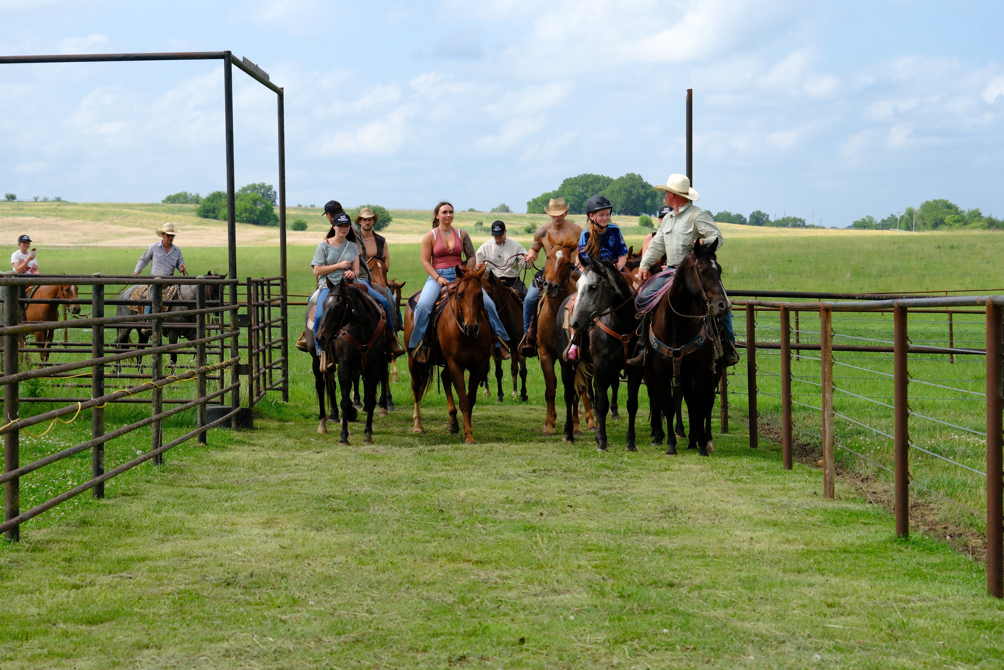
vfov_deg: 15.0
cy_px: 335
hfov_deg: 22.4
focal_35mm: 91
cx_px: 502
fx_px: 2538
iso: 125
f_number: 5.6
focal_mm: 60.8
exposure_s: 1/340
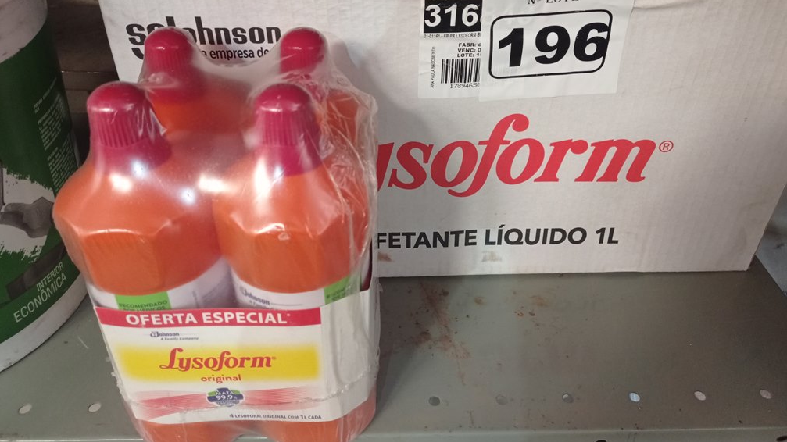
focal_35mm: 31
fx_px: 647
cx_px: 399
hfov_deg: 62.6
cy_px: 171
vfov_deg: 37.6
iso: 689
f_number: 1.79
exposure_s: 1/24
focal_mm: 4.7
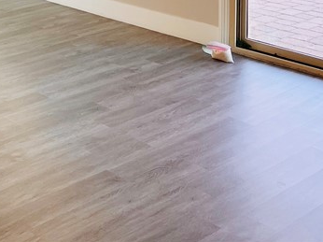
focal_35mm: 77
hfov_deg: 24.2
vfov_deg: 17.4
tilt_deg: -4.2
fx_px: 718
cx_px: 2
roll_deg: -0.1
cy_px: -112
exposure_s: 1/145
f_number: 1.5
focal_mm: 5.7
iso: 50
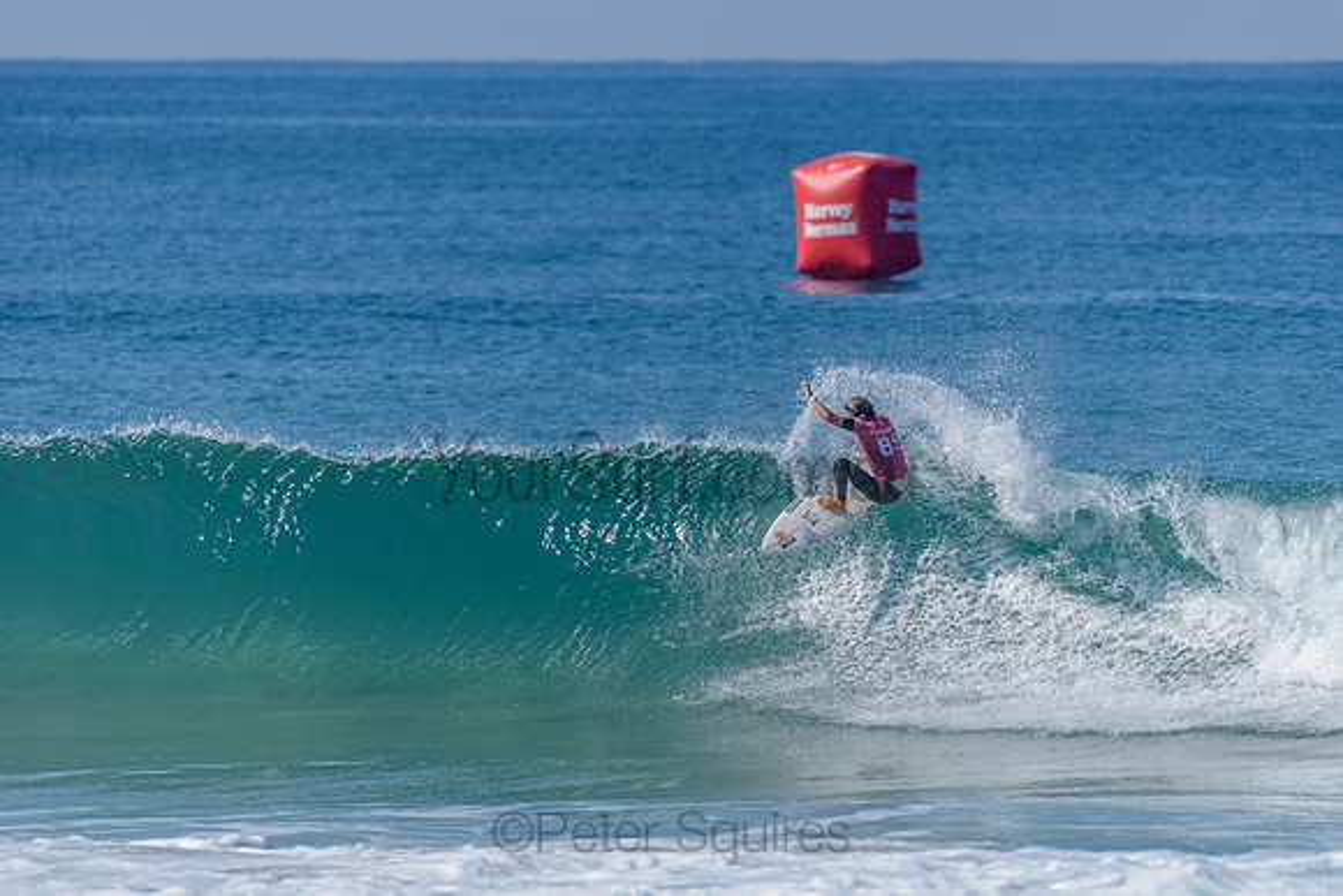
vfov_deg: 2.8
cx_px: 672
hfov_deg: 4.1
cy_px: 448
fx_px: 18656
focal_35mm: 500
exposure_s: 1/2000
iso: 160
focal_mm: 500
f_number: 5.6
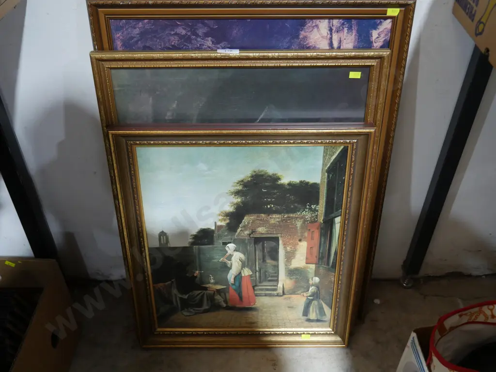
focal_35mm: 34
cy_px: 186
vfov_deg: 41.8
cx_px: 248
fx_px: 487
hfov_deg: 53.9
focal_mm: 17
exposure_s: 1/60
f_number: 4
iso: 1250
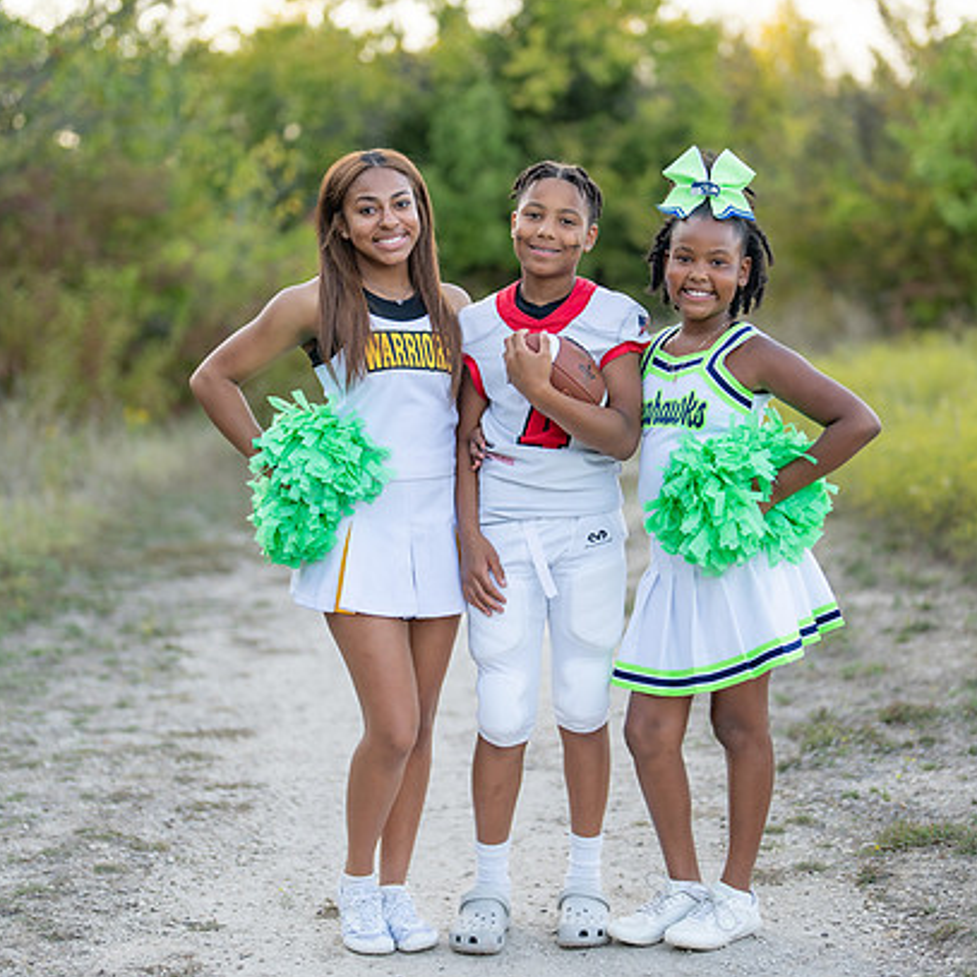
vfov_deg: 23.4
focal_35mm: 74
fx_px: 2363
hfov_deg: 23.3
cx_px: 574
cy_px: 449
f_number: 1.2
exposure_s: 1/800
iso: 100
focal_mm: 50
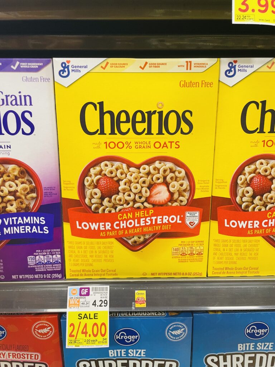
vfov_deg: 67.3
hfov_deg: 53.1
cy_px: 184
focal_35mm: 26
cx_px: 138
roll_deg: +1.3
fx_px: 275
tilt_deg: -15.2
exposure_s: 1/60
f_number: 1.6
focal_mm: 4.2
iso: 100
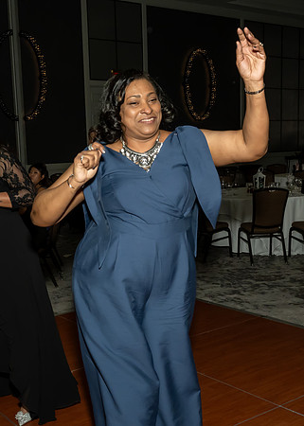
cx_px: 144
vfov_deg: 40.7
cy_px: 238
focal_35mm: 47
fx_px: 574
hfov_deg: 29.7
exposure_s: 1/250
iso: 1000
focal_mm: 19
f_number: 8
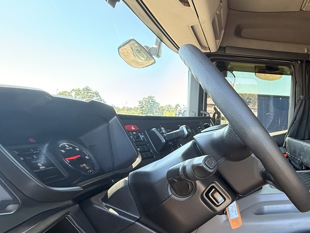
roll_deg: -2.6
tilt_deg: -2.4
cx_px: 293
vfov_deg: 51.1
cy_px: 137
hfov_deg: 54.5
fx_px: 242
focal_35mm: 27
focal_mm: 2.22
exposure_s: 1/99
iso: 200
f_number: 2.2
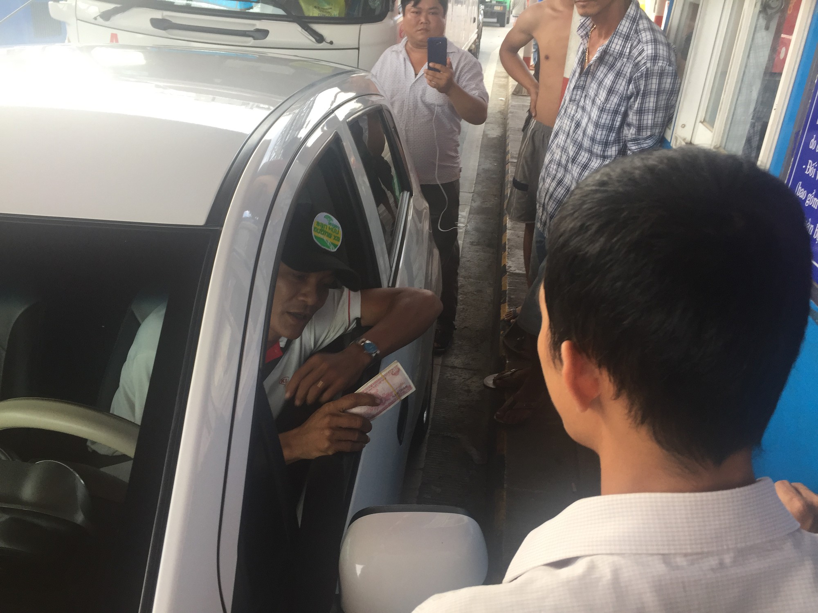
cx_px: 409
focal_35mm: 29
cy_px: 306
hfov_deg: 61.7
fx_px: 685
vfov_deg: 48.2
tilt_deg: -24.9
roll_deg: -6.9
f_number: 2.2
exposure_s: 1/100
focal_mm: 4.15
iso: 50
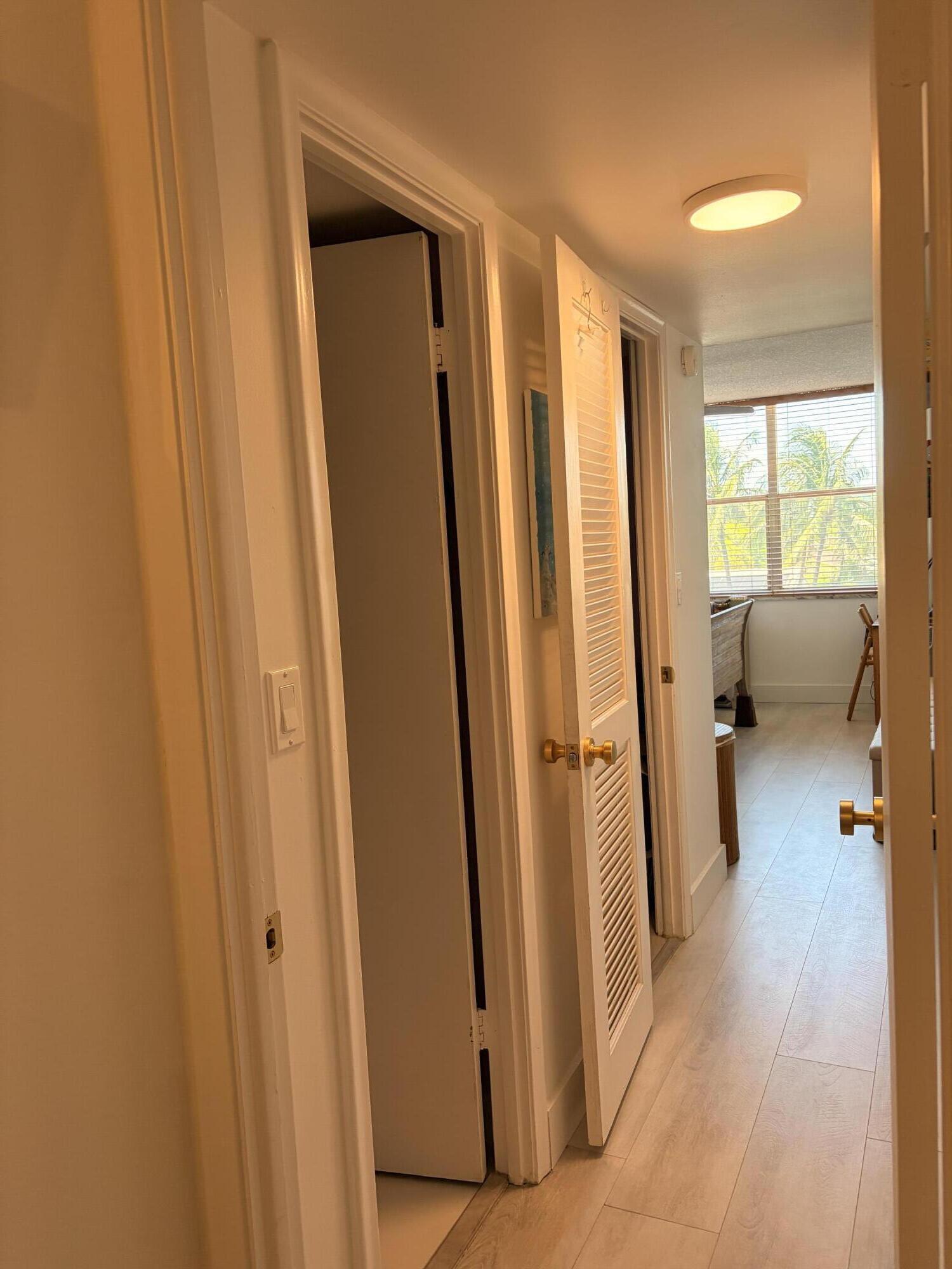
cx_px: 476
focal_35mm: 26
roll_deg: +3.2
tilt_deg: -4.8
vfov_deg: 67.3
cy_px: 634
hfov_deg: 53.1
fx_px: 953
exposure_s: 1/137
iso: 125
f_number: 1.6
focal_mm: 5.96
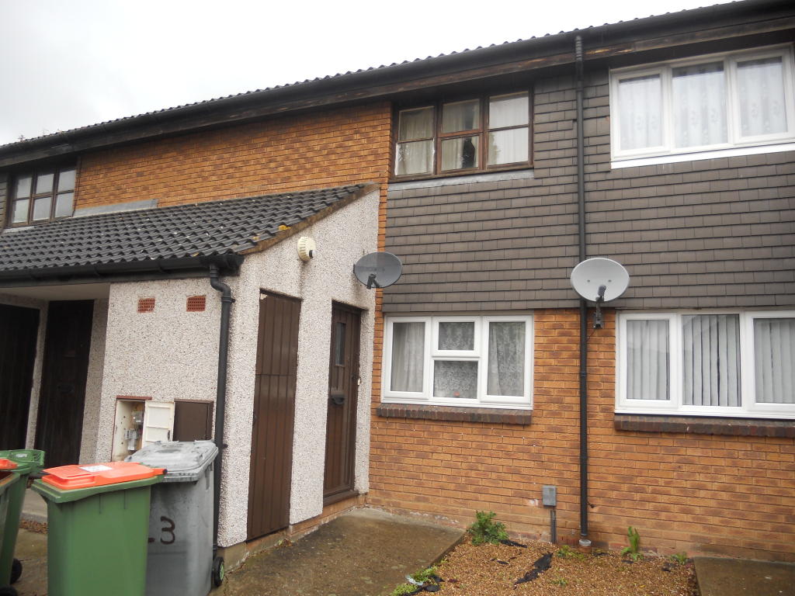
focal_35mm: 27
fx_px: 620
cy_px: 298
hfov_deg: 65.3
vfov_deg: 51.4
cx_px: 398
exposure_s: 1/100
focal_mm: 4.9
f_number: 3.2
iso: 80
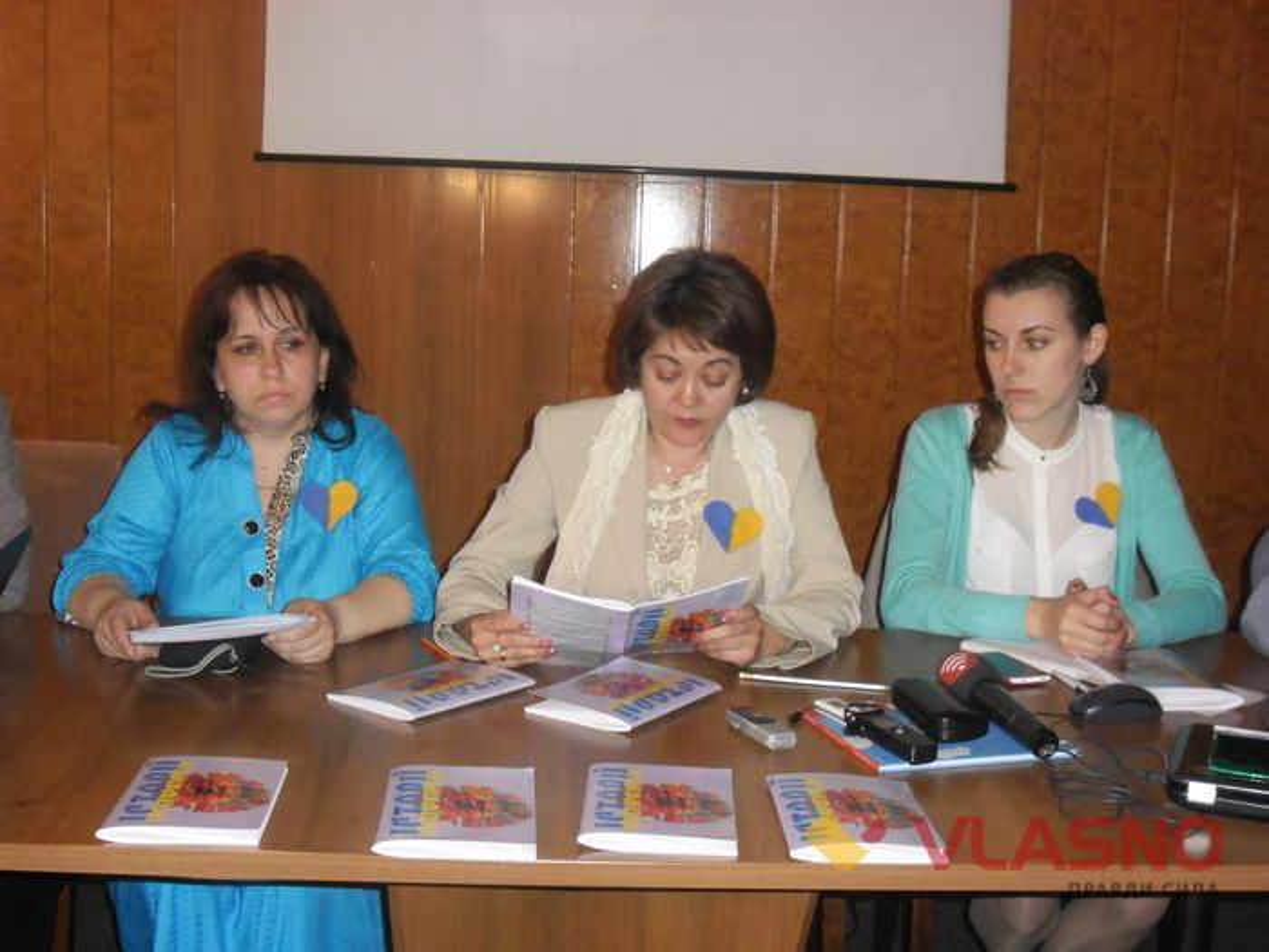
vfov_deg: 32.9
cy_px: 476
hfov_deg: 42.9
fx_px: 1613
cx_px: 634
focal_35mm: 44
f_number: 4.5
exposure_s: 1/45
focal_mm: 7.8
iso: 400
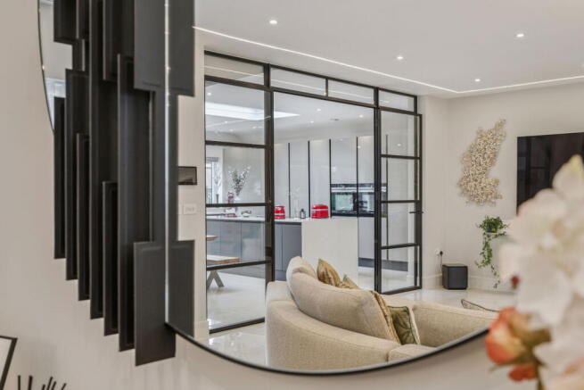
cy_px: 195
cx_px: 292
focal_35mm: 35
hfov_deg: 54.4
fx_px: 568
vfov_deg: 37.9
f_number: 6.3
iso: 400
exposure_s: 1/15
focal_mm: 35
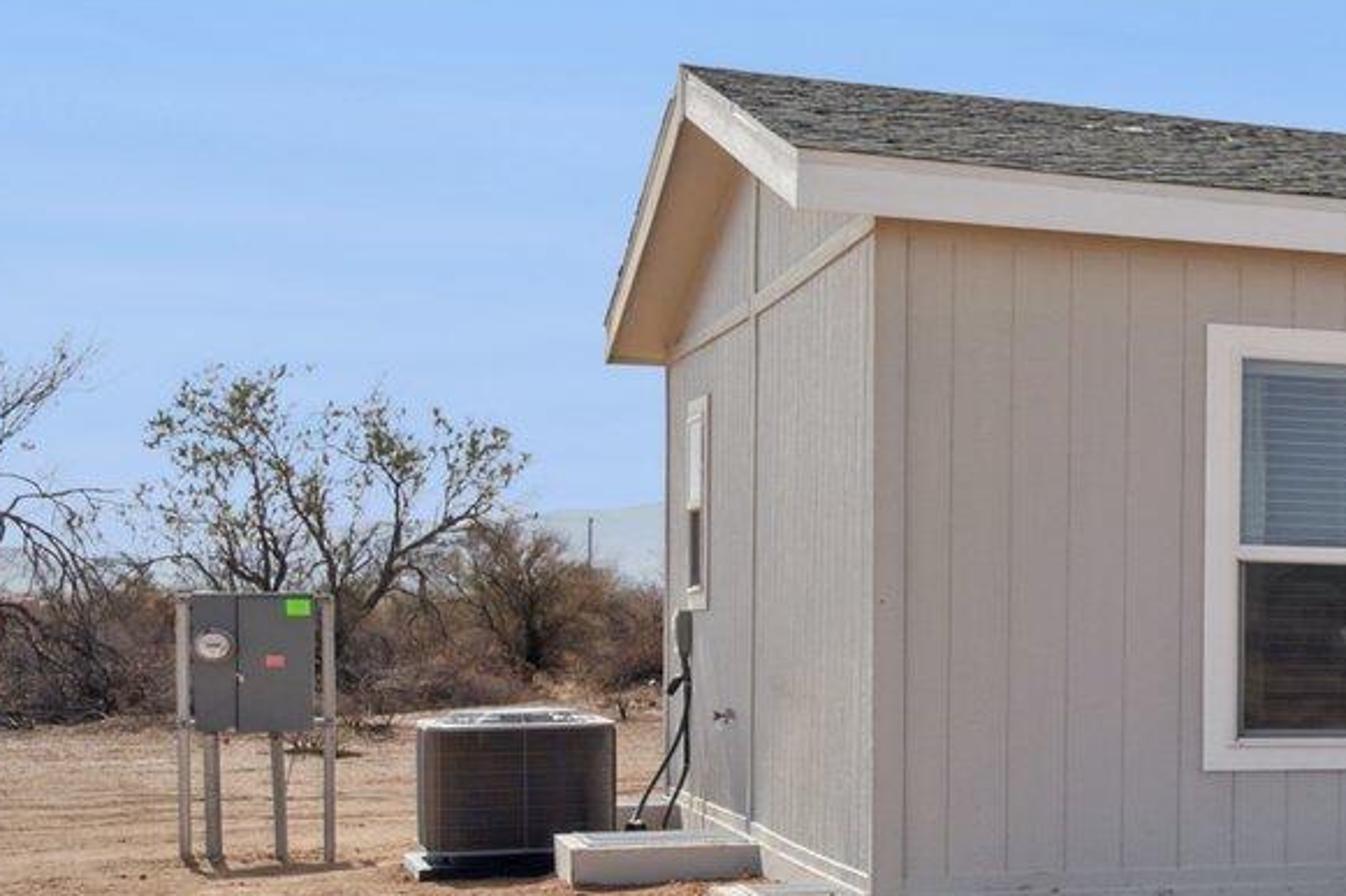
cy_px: 660
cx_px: 2270
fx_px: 2832
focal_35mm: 76
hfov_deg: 20.6
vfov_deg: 17.9
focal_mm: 21.5
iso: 320
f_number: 8
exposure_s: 1/1600
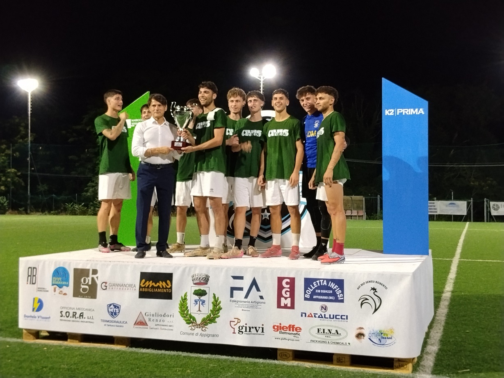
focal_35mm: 46
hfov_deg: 41.2
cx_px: 252
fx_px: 670
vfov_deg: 31.5
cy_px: 189
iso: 500
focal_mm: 3.96
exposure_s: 1/20
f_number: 1.8
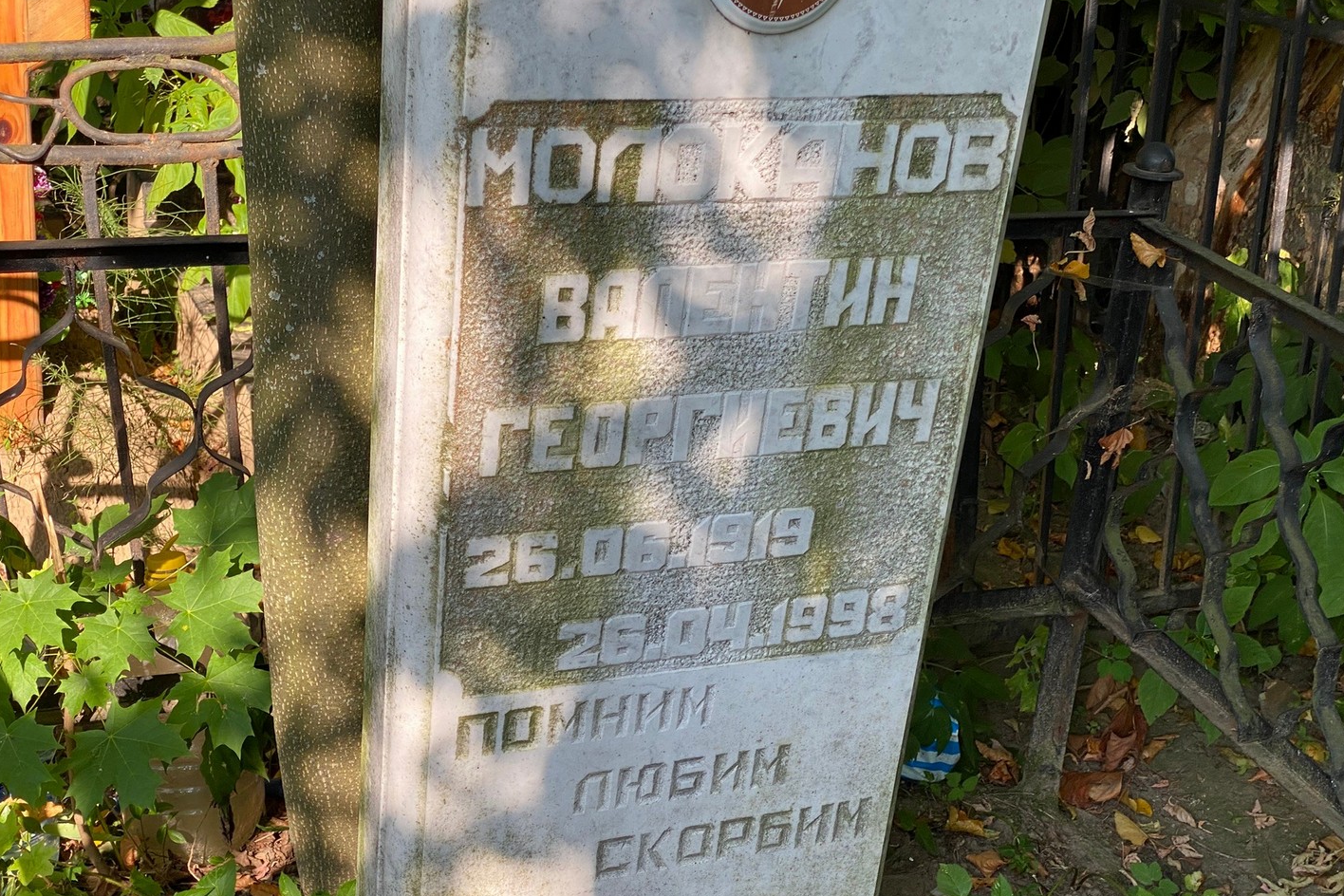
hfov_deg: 36.2
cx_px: 680
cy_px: 457
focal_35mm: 55
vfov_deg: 24.6
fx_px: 2053
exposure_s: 1/196
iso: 20
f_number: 2
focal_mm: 6
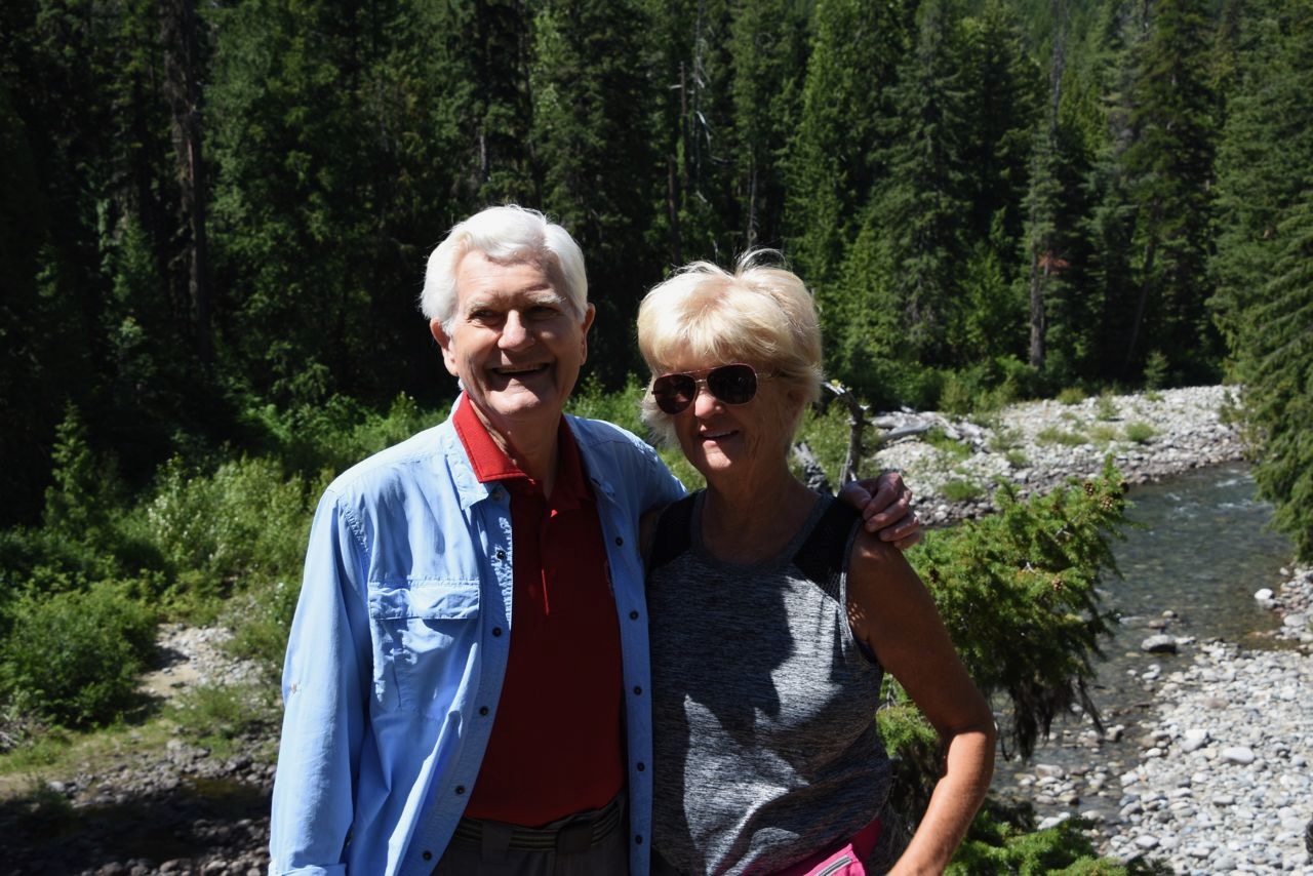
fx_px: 1642
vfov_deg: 29.9
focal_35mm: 45
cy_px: 438
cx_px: 656
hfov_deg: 43.6
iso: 200
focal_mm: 30
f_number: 10
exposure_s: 1/250
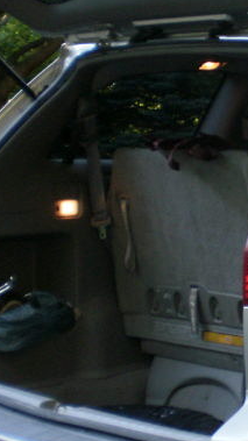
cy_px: 229
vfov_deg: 20.2
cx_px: 489
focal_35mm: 106
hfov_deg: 10.5
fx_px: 1240
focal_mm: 6.3
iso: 125
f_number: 3.1
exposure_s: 1/30
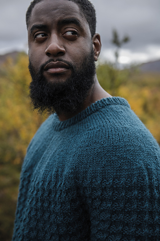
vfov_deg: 39.6
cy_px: 120
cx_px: 80
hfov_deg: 27.0
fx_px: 334
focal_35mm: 50
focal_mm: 50
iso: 500
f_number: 4
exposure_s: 1/800
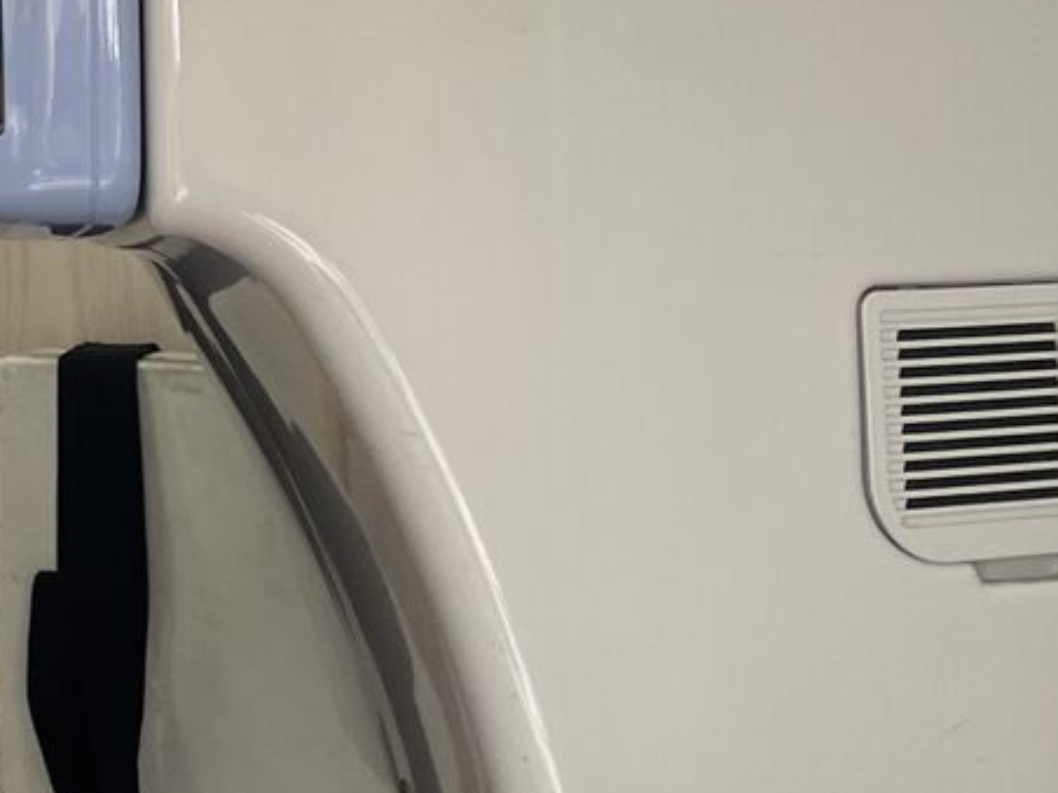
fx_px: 2812
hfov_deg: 20.3
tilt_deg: +7.5
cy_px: -313
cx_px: -110
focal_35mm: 92
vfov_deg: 15.1
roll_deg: +0.7
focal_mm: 4.2
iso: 80
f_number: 1.6
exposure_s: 1/60
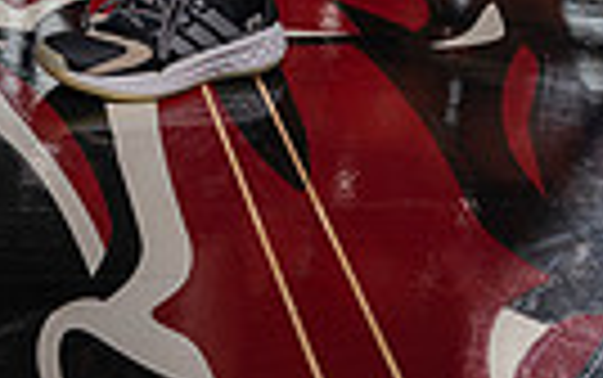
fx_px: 1859
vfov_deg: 10.0
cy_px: -554
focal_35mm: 113
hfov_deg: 18.4
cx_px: 180
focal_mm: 33
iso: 500
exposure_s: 1/250
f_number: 8
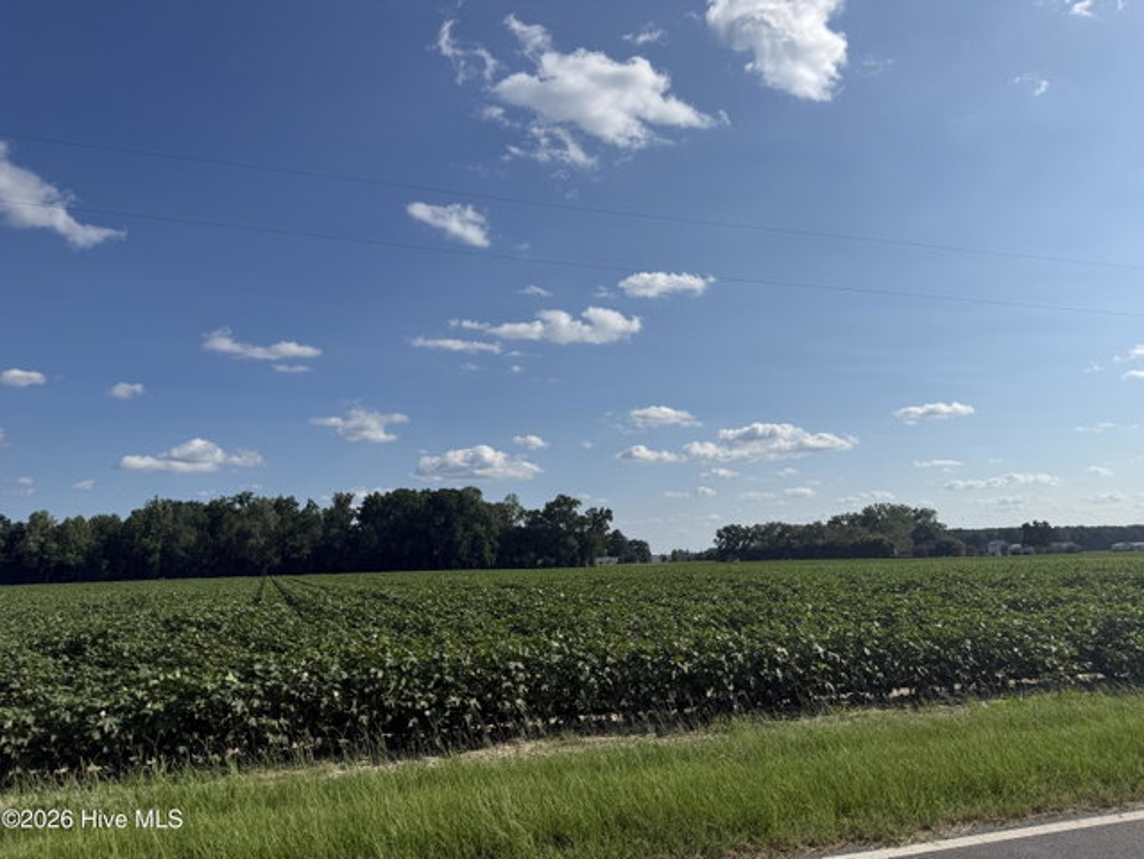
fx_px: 794
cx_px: 572
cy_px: 430
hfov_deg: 71.6
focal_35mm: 24
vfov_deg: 56.9
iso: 80
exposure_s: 1/9091
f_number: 1.78
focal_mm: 6.76
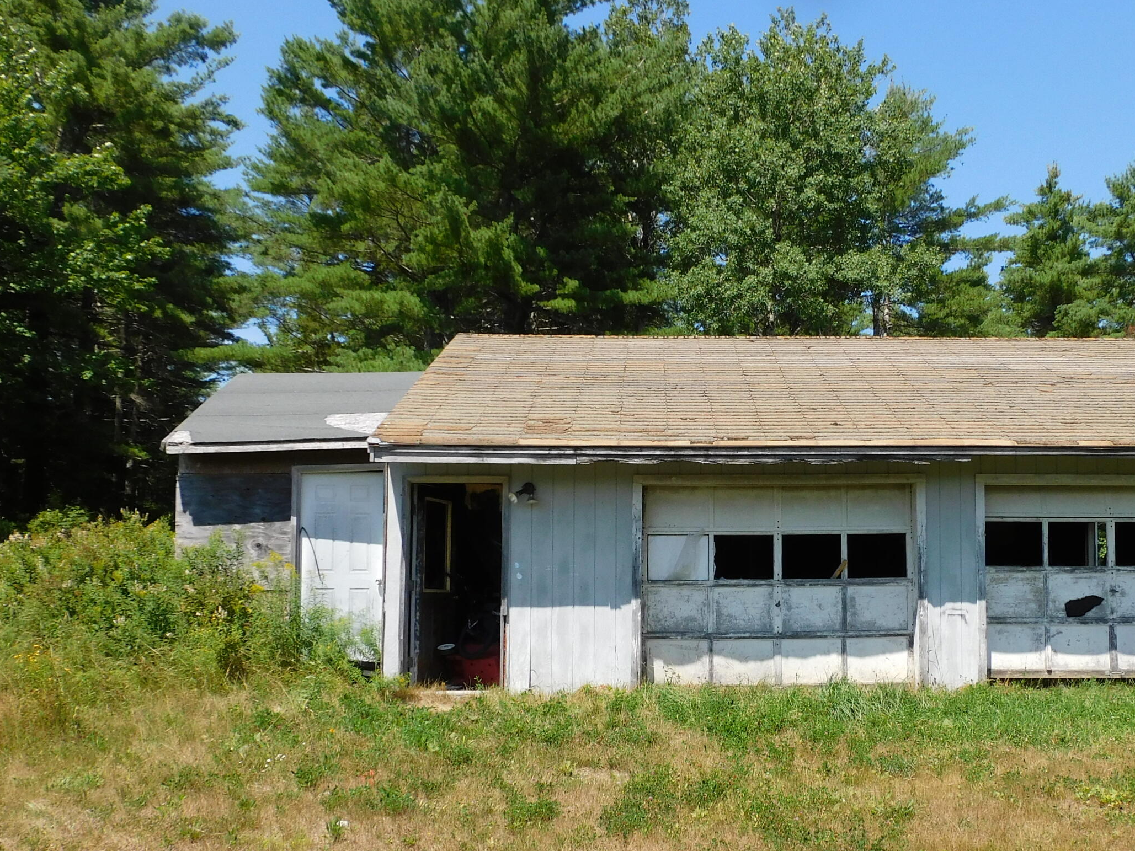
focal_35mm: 35
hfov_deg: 52.2
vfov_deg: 40.5
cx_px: 688
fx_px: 1148
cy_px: 526
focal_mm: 4.3
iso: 125
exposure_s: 1/1000
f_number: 3.3
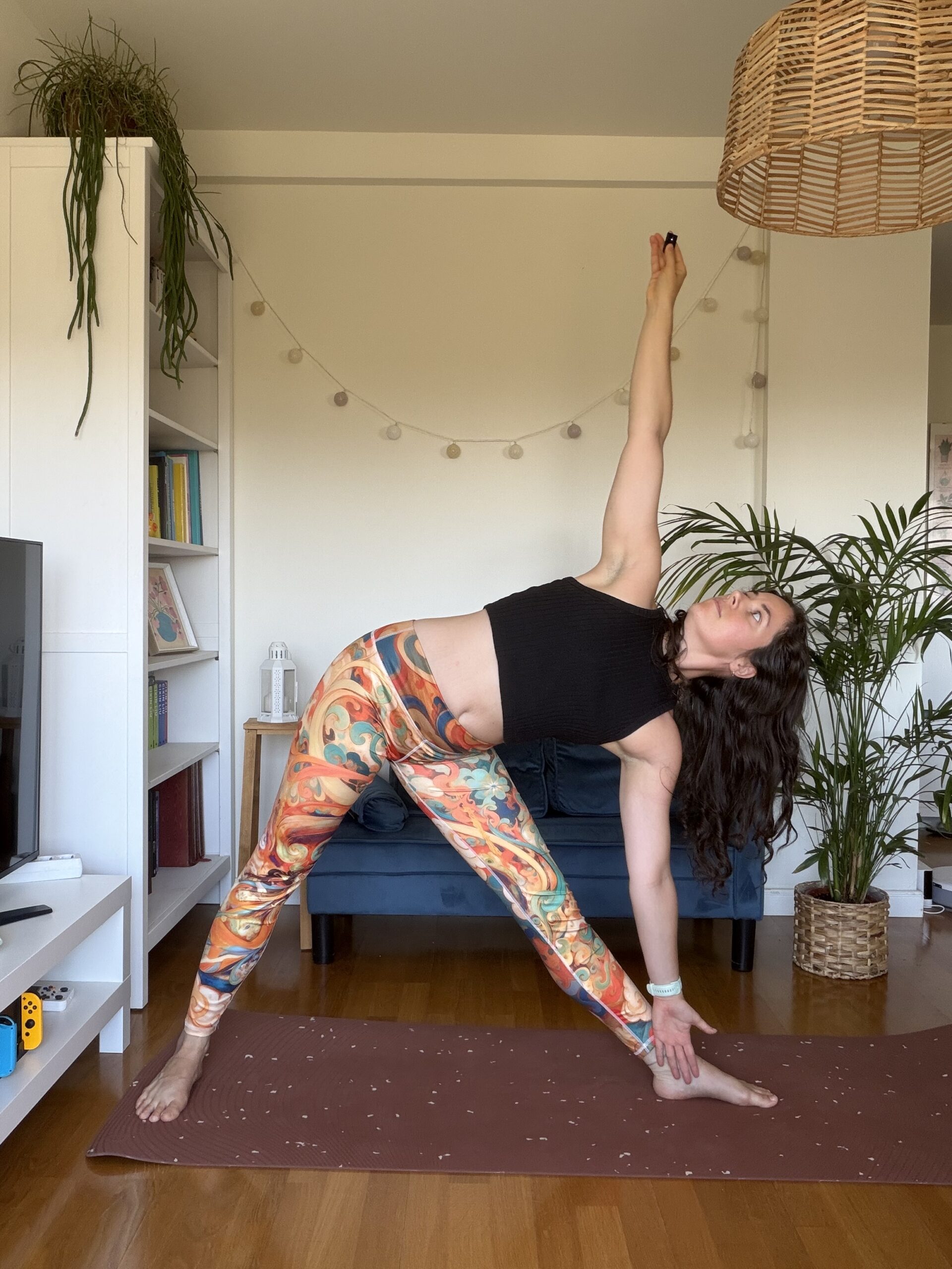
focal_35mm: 30
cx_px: 476
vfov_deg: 60.0
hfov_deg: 46.8
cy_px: 634
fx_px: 1100
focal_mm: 2.71
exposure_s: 1/72
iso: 80
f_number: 1.9
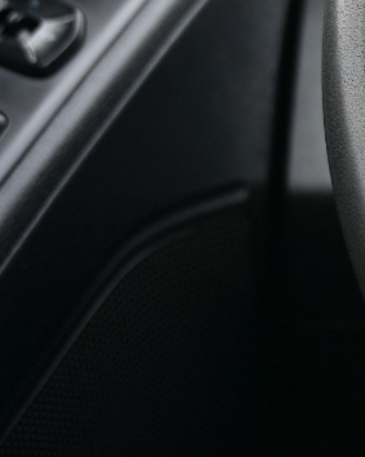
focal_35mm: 129
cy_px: 39
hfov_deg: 9.8
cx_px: 1012
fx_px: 1743
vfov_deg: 14.8
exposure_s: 1/250
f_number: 4
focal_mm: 30
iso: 220
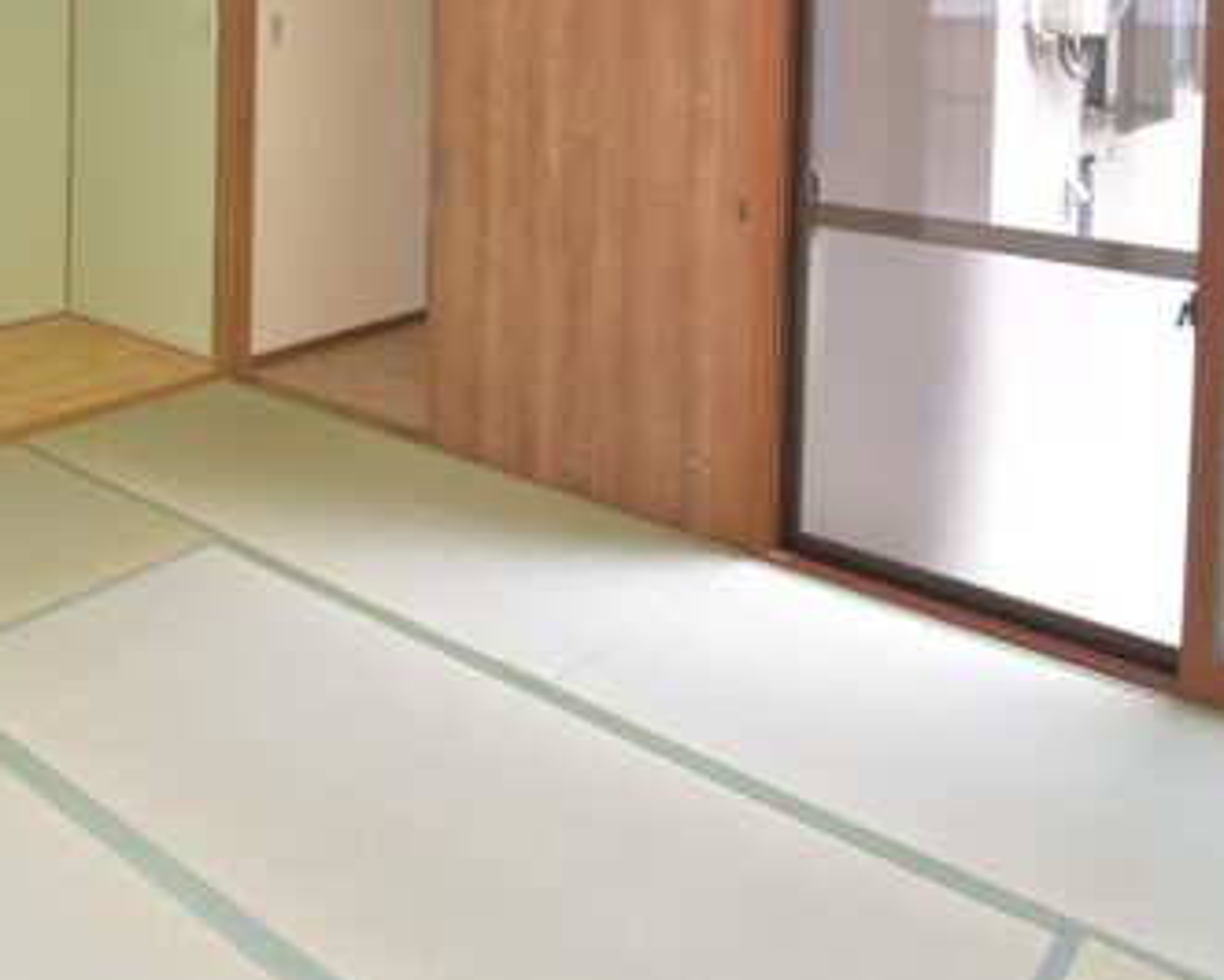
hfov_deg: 49.1
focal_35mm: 34
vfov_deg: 38.7
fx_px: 1232
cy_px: 9
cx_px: 207
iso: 560
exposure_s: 1/15
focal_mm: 10
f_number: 4.5
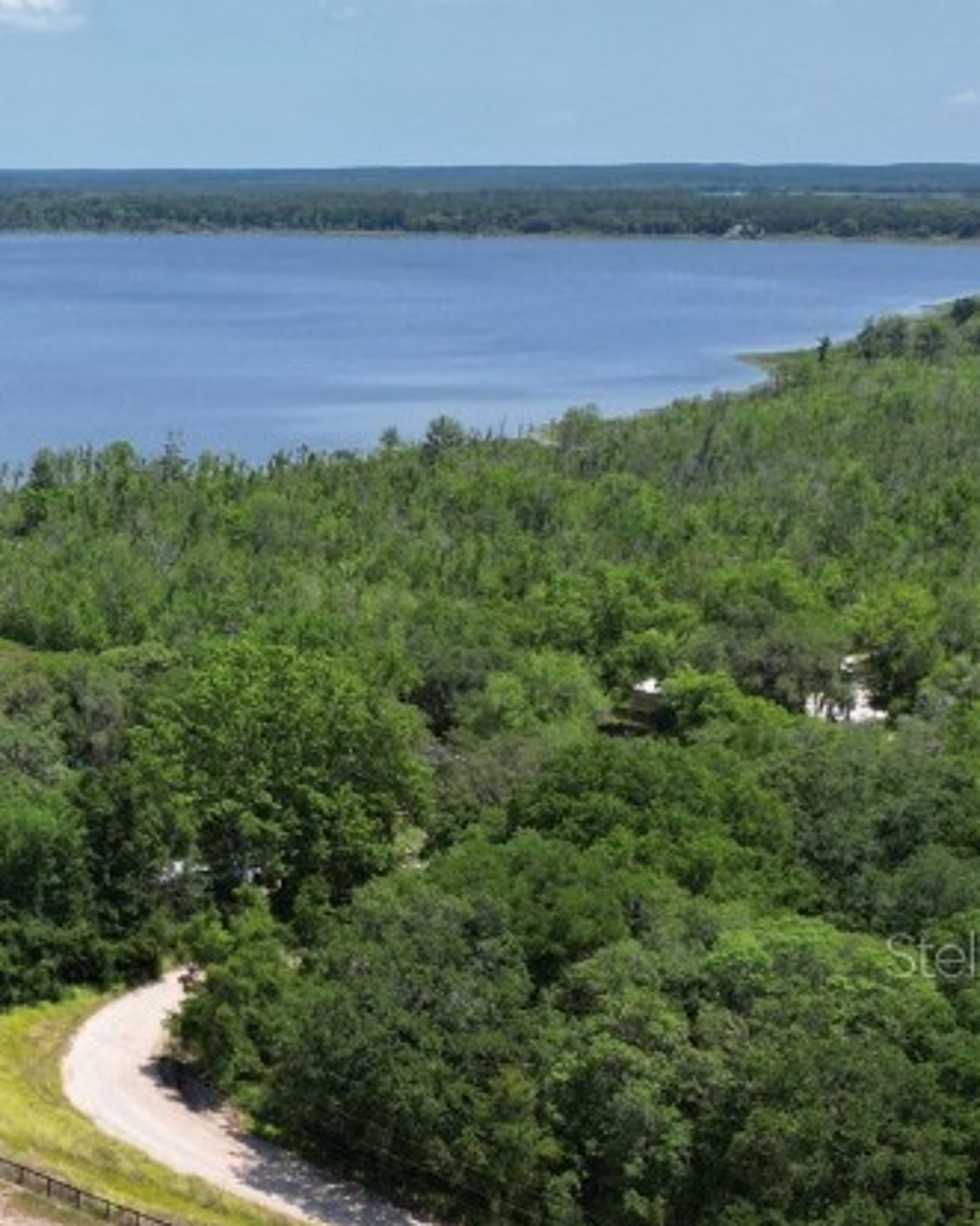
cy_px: 954
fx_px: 2104
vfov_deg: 31.8
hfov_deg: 22.8
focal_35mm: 58
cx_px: -352
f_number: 1.7
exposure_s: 1/2500
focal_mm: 6.72
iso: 110
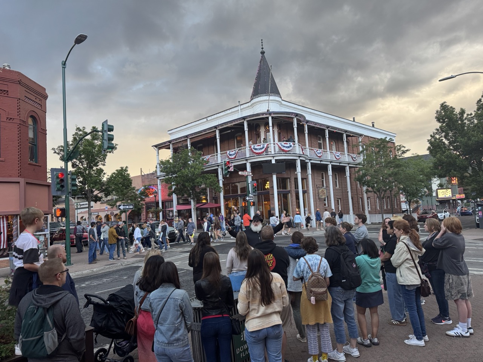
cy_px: 181
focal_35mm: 24
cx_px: 242
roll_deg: +3.3
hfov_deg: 71.6
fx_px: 335
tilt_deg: +4.5
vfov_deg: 56.8
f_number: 1.78
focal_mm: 6.76
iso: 200
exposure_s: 1/120
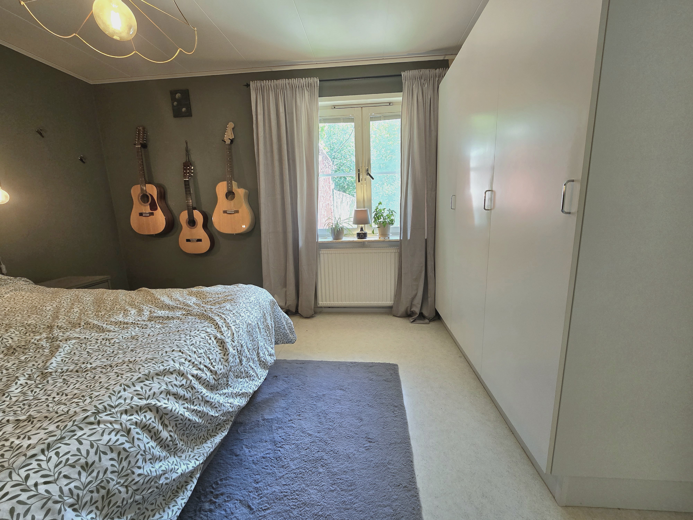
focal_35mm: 13
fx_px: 260
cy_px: 260
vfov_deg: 89.9
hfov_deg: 106.2
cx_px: 346
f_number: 2.2
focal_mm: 2.2
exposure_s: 1/50
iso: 160
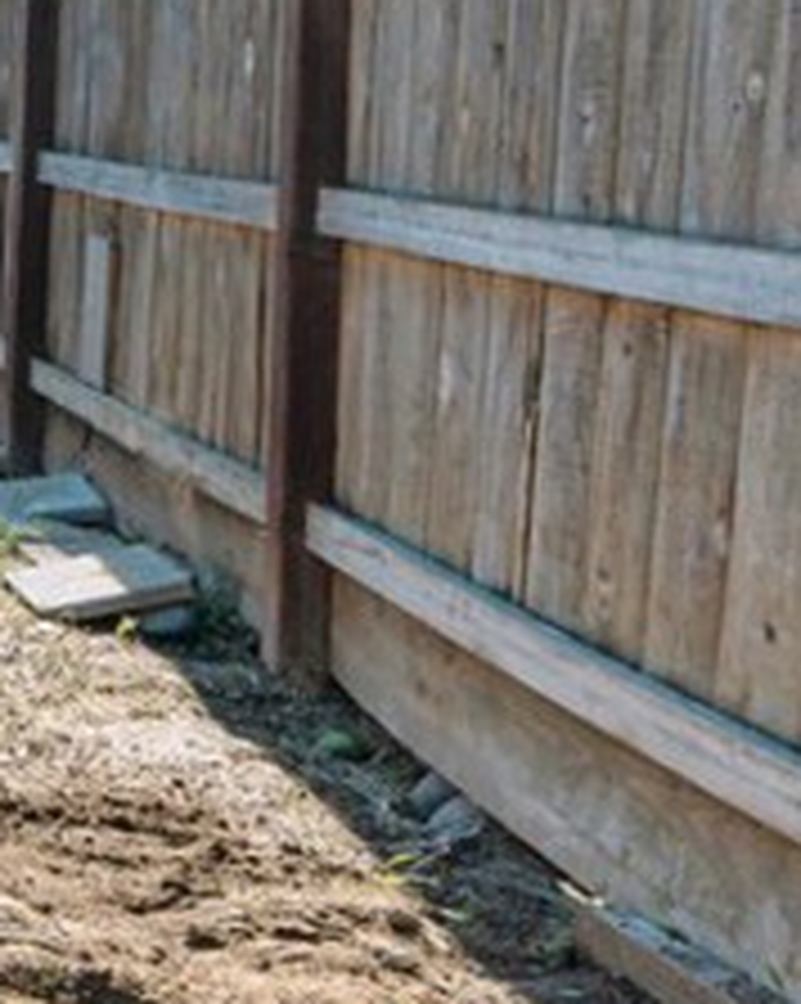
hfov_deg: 13.0
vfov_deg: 26.0
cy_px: 140
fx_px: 2111
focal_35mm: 71
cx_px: -1332
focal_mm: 11
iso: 125
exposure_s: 1/320
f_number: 8
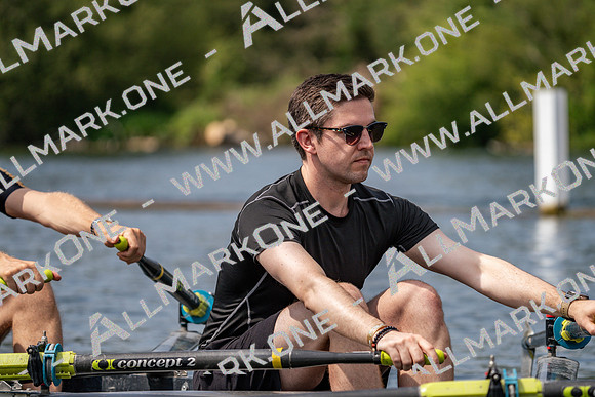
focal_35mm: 248
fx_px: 4100
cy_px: 198
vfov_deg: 5.5
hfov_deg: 8.3
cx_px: 298
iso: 250
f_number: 5.6
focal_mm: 248
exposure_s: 1/1600
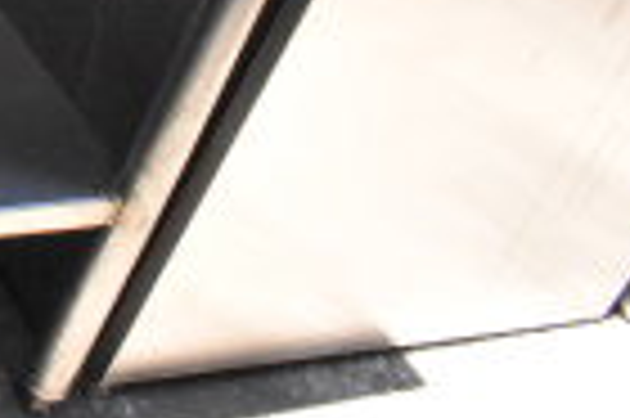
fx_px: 2063
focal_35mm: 118
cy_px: -267
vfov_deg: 11.0
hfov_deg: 14.3
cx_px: -662
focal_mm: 18
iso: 6400
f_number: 13
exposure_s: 1/640
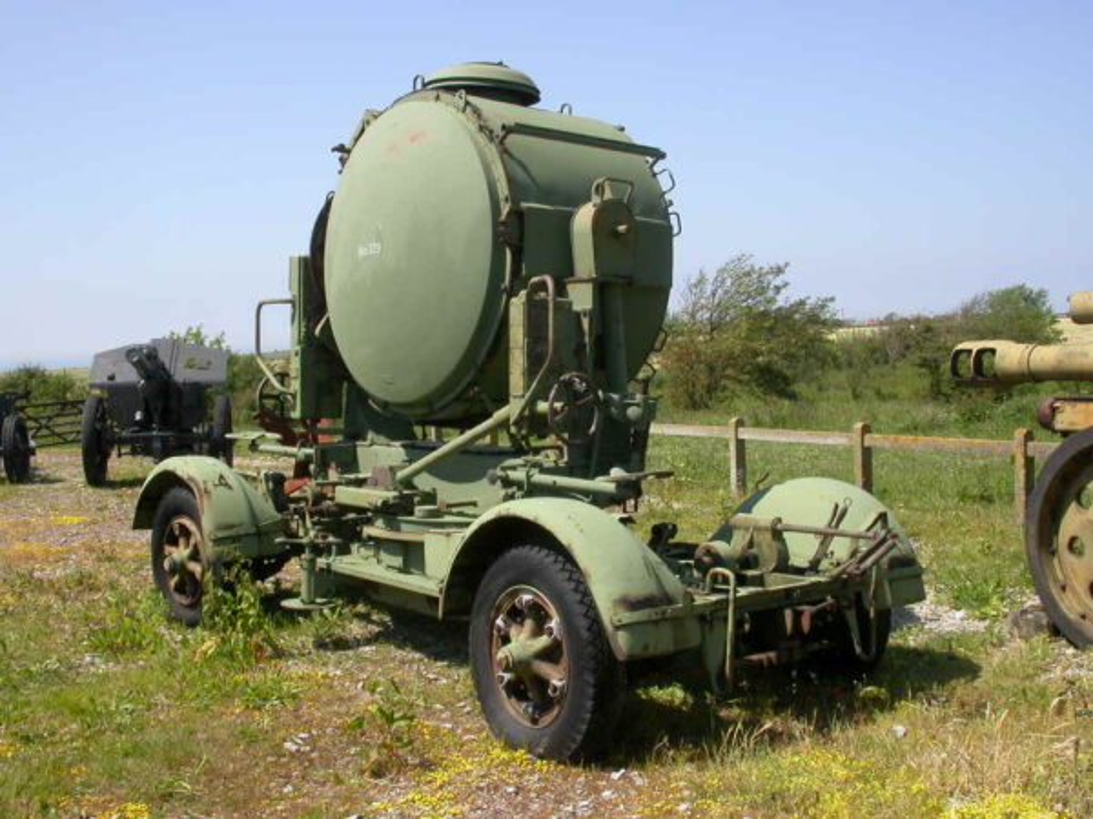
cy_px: 410
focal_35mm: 38
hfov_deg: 49.0
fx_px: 1200
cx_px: 546
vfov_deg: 37.7
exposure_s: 1/274
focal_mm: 7.85
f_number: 7.5
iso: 100
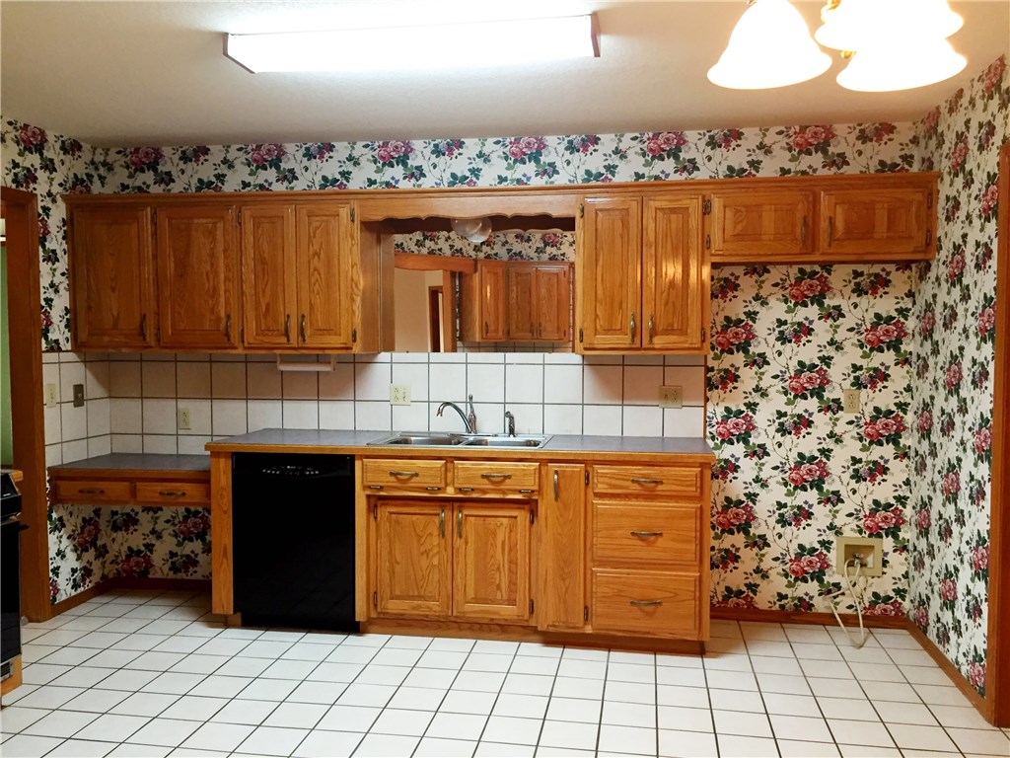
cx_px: 505
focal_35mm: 29
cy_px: 379
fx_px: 846
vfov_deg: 48.2
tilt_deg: -4.5
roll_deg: +0.3
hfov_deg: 61.7
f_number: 2.2
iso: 125
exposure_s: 1/30
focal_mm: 4.15
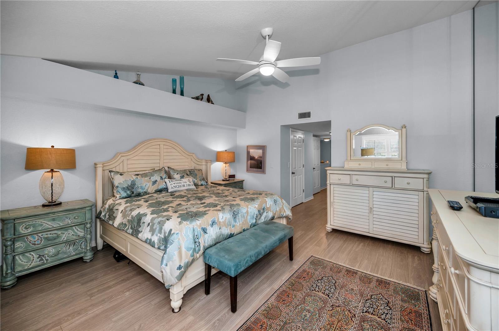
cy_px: 166
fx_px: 194
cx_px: 250
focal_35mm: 14
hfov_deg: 104.3
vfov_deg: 81.1
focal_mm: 14
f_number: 5
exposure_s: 1/60
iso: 250
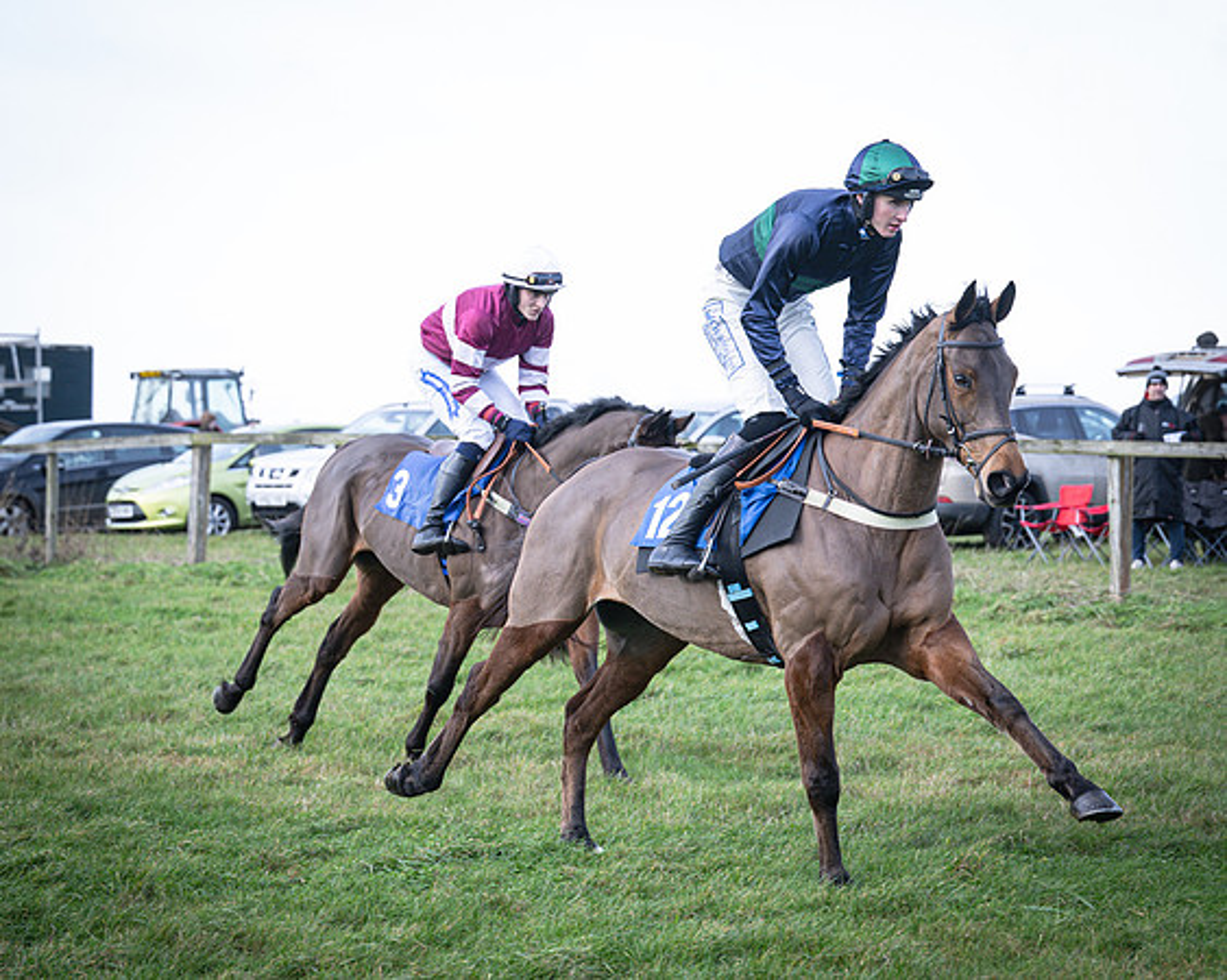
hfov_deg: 16.0
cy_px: 452
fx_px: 4353
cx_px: 783
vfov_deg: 12.9
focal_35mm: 120
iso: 400
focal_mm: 79
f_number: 4
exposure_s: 1/800
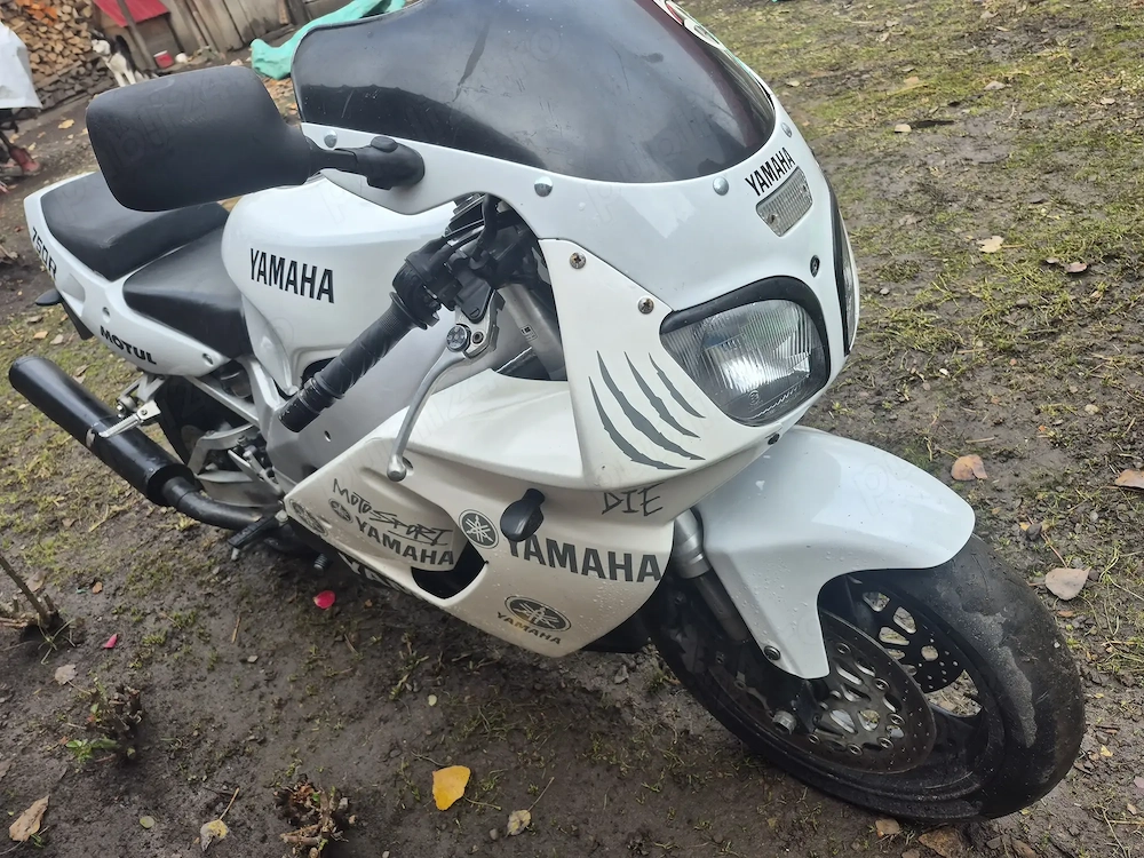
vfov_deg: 58.9
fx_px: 760
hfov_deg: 73.9
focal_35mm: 23
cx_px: 572
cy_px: 429
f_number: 1.8
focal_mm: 5.4
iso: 25
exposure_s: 1/315
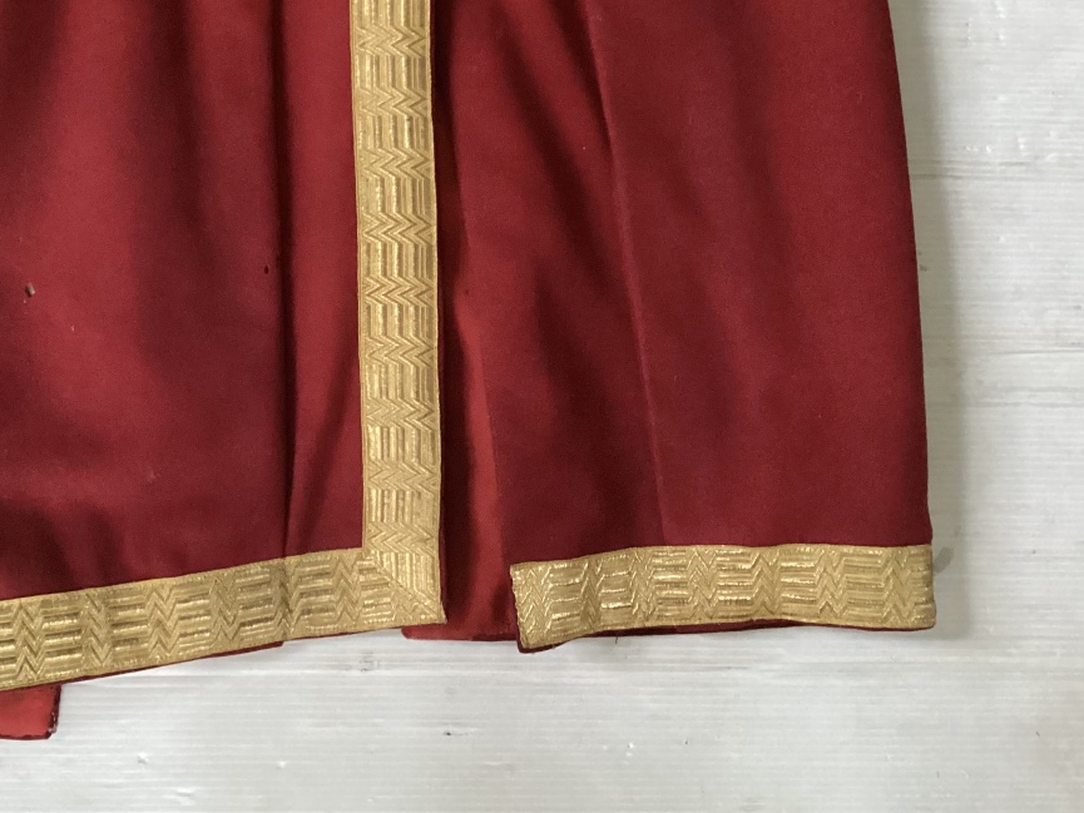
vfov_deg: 33.2
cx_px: 375
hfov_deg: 43.3
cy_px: 256
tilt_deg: -83.6
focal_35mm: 43
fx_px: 1347
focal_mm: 3.3
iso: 640
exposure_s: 1/30
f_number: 2.4
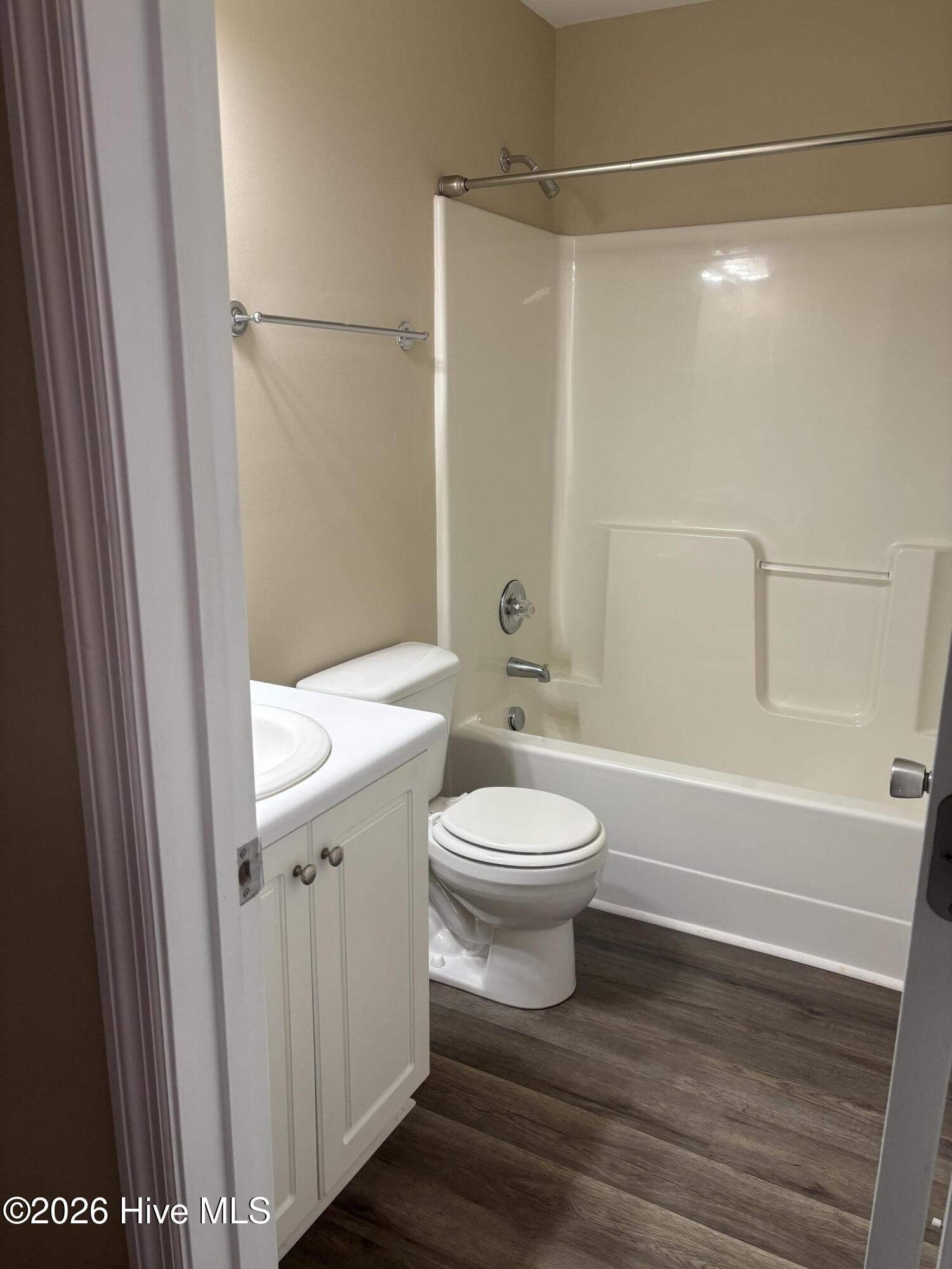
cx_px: 476
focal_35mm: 26
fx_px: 953
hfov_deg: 53.1
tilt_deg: -13.8
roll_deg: -1.0
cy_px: 634
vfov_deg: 67.3
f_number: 1.6
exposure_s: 1/120
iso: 125
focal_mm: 5.96
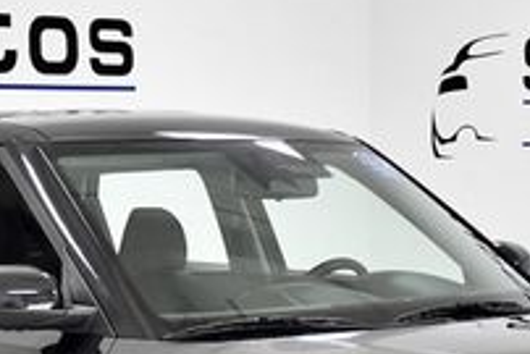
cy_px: 416
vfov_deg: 11.8
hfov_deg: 17.9
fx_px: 1679
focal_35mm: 114
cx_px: 289
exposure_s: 1/400
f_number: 4
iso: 1250
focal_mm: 24
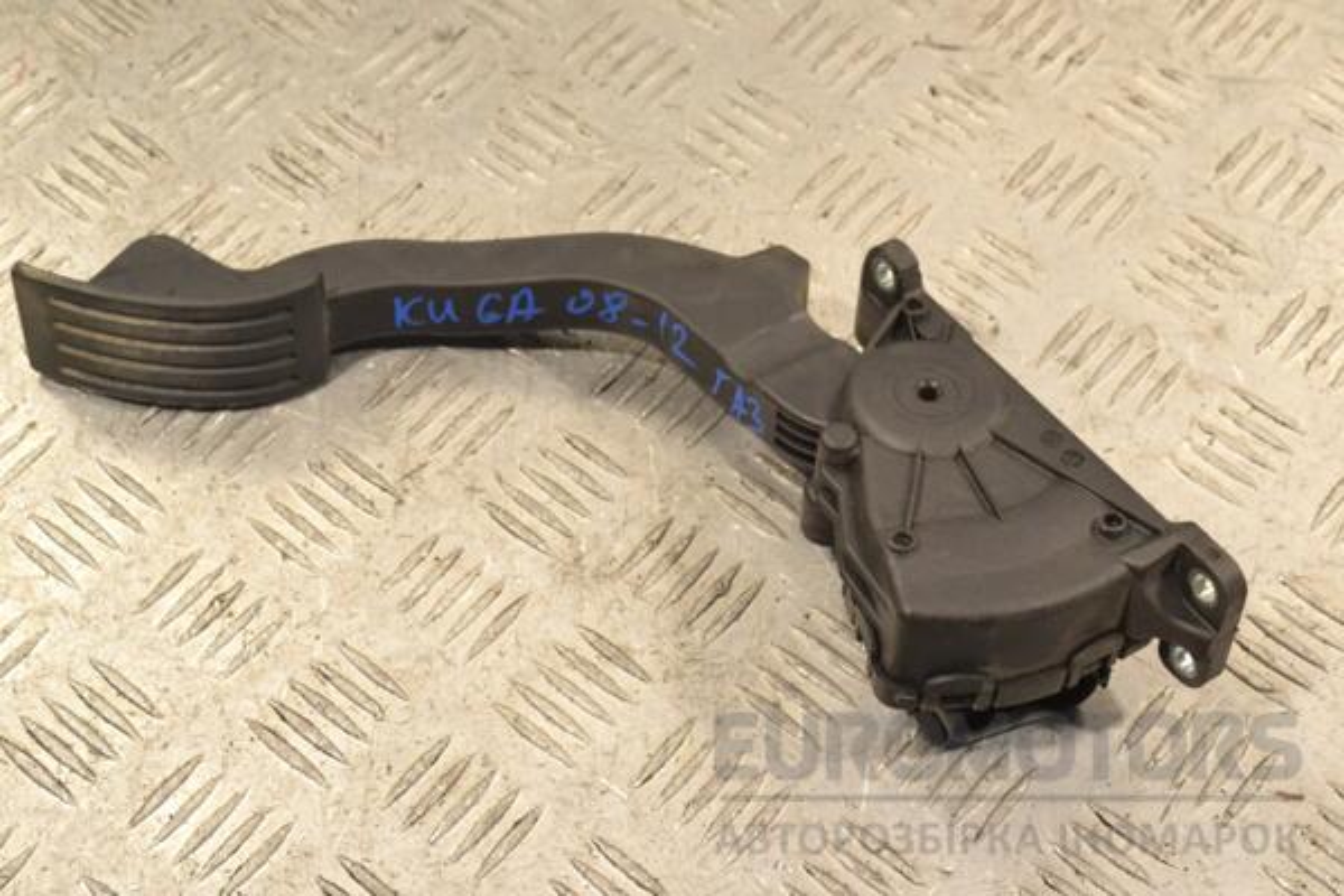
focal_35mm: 68
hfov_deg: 29.9
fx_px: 2520
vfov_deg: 20.2
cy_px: 448
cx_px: 672
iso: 3200
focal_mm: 45
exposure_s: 1/320
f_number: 9
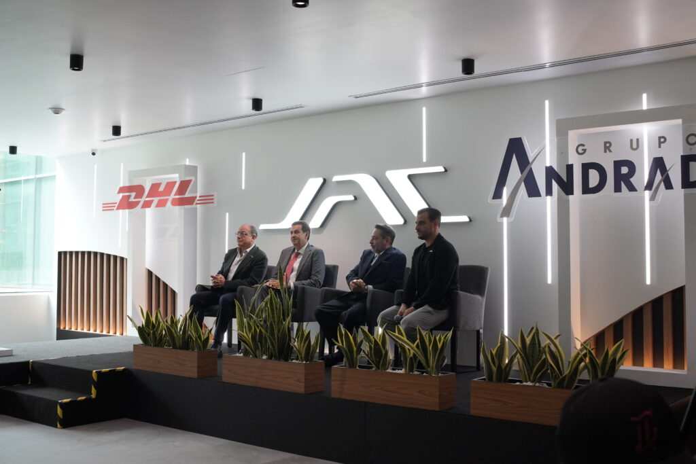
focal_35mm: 38
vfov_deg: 35.5
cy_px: 232
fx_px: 725
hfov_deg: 51.3
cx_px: 348
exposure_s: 1/125
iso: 1000
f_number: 4
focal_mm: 25
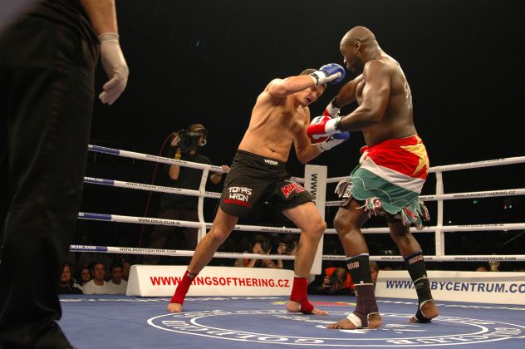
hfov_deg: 46.4
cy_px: 174
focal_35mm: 42
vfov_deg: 31.8
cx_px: 262
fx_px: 612
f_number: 2.8
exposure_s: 1/400
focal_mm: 28
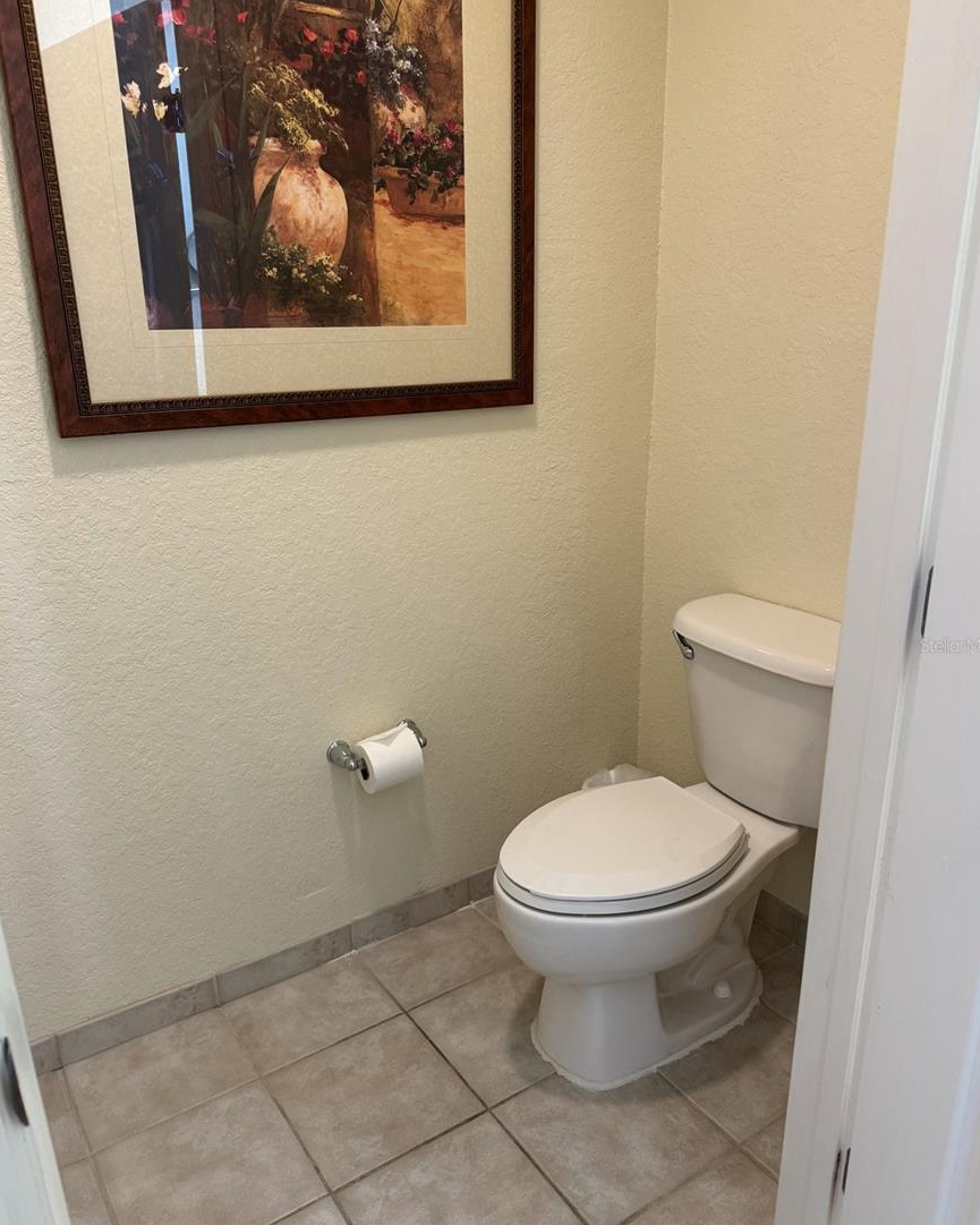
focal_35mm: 26
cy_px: 645
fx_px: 943
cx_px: 491
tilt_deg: -20.2
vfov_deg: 66.0
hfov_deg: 54.9
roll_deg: +1.4
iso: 200
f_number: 1.78
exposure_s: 1/60
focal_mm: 6.76
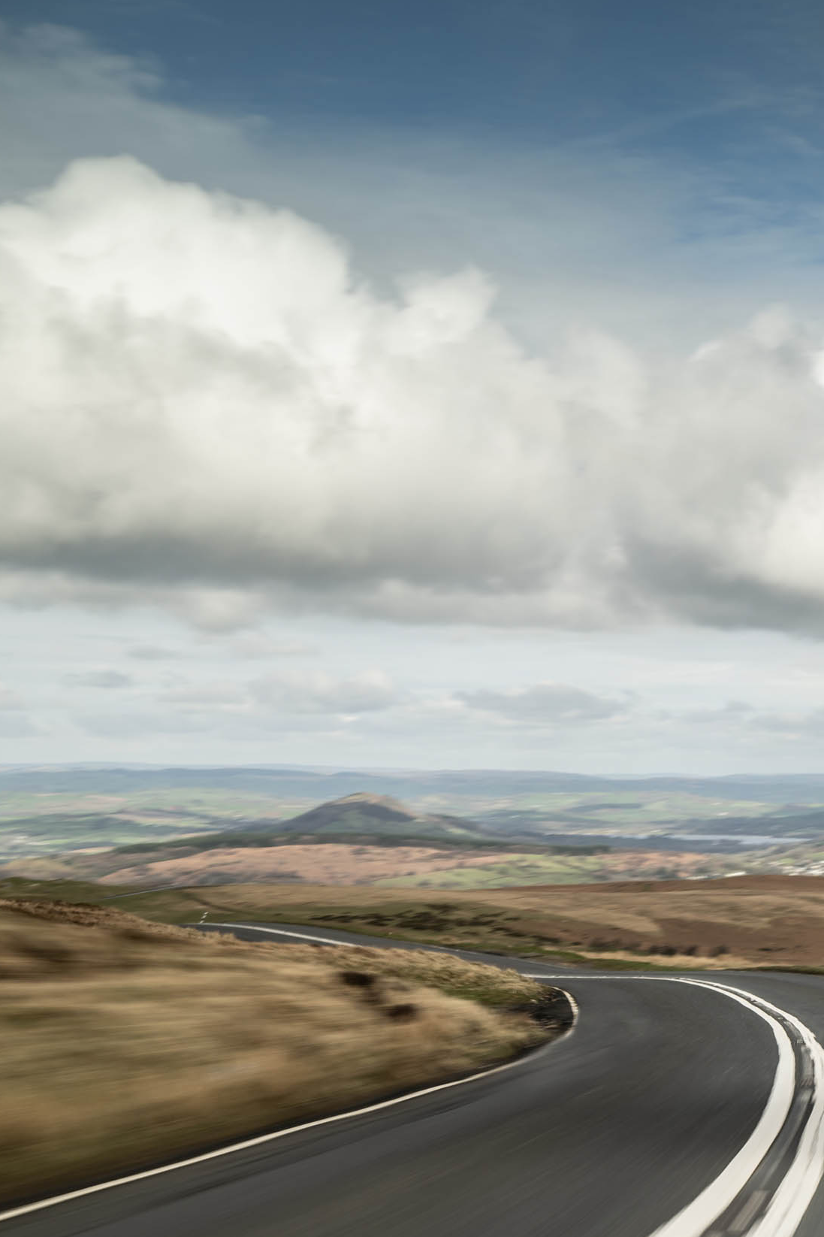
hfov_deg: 19.6
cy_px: 791
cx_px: 1062
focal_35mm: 64
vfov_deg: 31.3
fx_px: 2197
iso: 32
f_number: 7.1
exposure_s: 1/10
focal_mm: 32.5
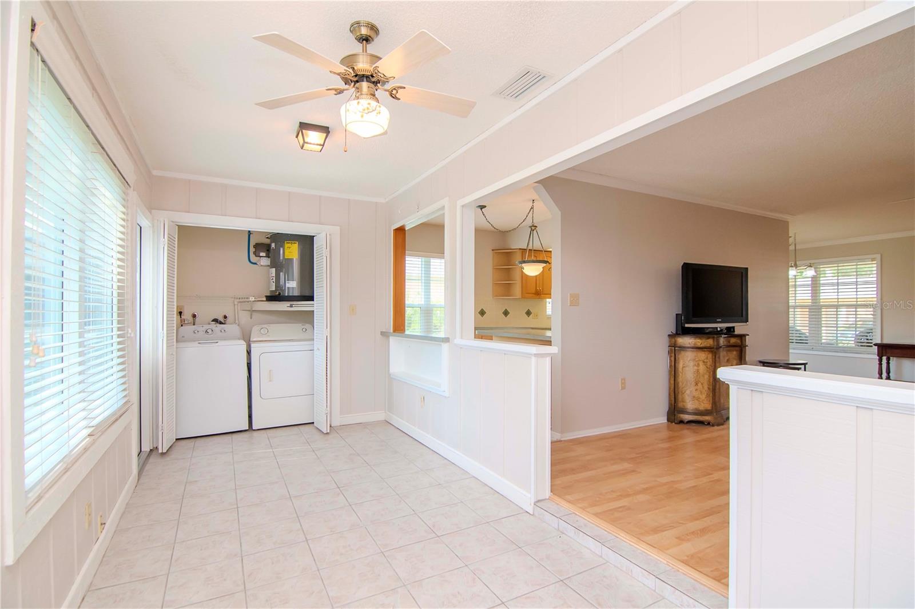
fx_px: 419
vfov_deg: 72.0
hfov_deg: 95.0
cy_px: 304
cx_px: 458
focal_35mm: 16
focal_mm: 11
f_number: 5
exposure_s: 1/160
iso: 640
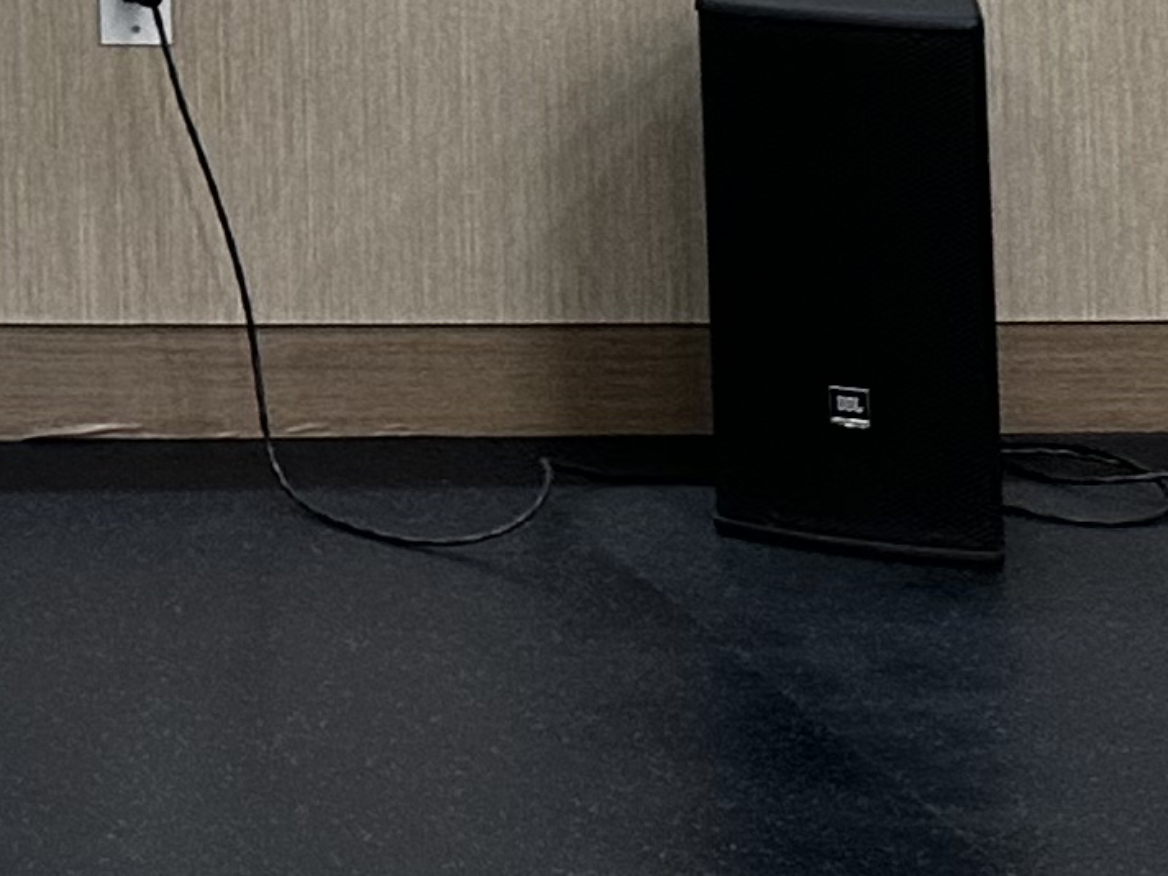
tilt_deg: +4.0
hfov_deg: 12.9
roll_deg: +0.2
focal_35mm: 136
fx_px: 4589
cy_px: -1124
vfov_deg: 9.8
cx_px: -1070
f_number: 1.78
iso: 200
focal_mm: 6.86
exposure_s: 1/60
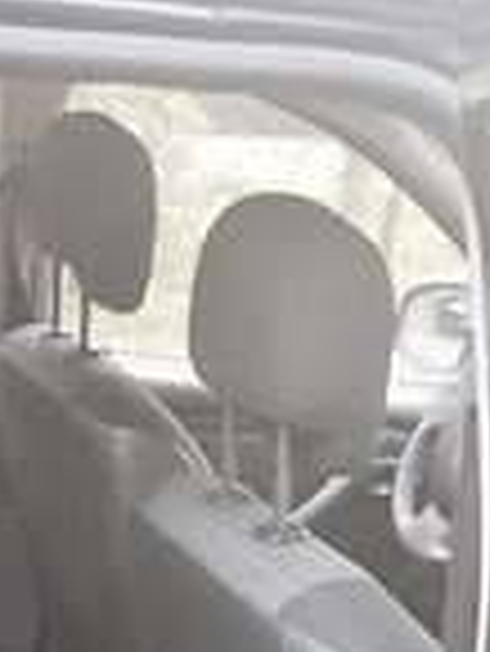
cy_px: 886
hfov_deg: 18.4
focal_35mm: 77
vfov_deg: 22.2
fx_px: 1451
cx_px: -54
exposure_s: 1/14
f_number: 1.8
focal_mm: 4.27
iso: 2491
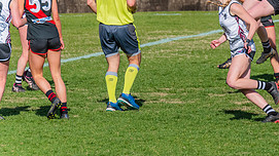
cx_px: 259
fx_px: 6306
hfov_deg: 2.5
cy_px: -25
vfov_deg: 1.4
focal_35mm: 853
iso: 800
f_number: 9
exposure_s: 1/1600
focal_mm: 380
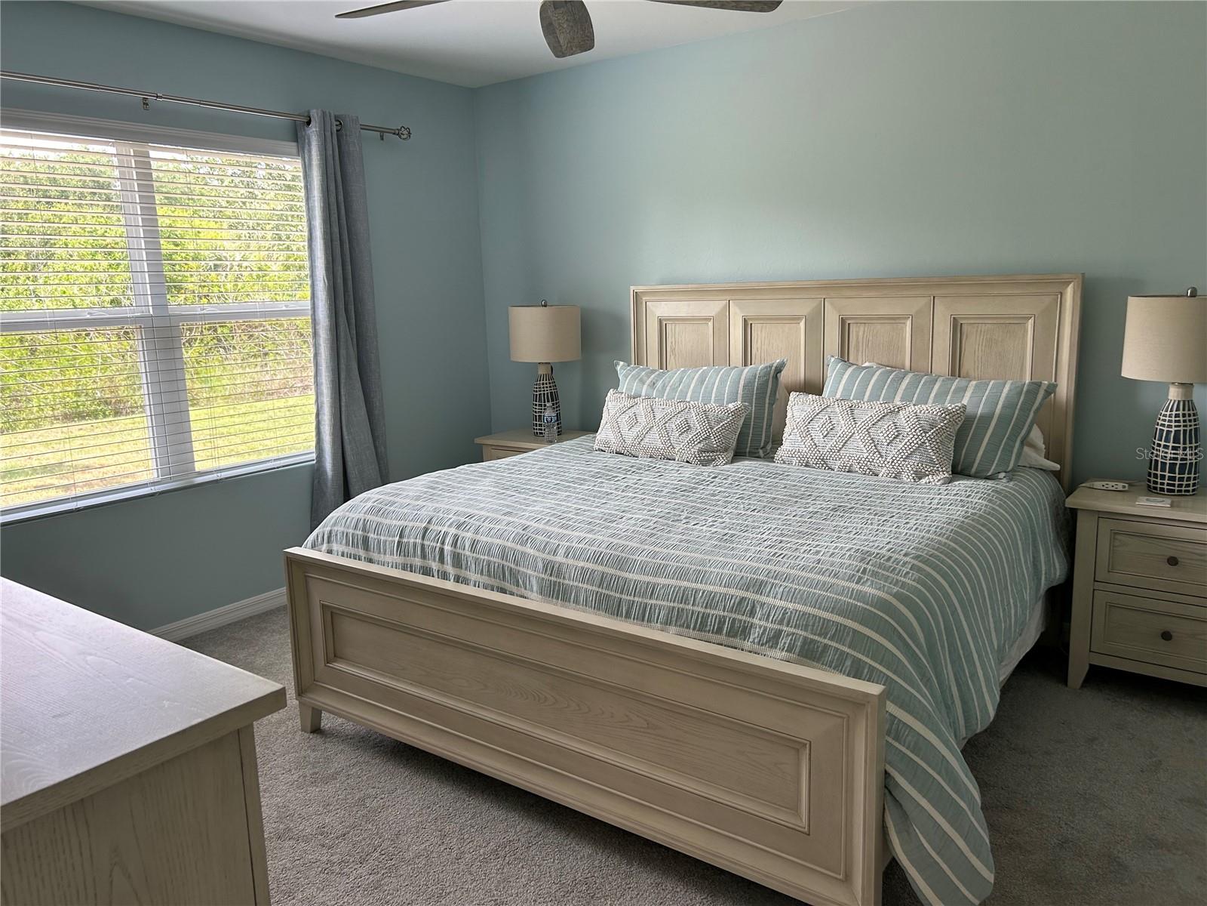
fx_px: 907
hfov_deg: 67.3
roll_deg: +2.2
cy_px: 453
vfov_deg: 53.1
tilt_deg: -9.9
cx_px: 604
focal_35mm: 26
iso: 64
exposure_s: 1/130
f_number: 1.5
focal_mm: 5.7
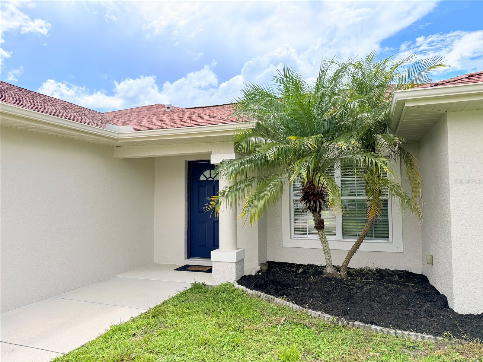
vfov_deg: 56.8
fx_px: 335
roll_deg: +0.6
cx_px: 242
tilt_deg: +2.7
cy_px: 181
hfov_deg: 71.6
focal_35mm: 24
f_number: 1.78
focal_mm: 6.76
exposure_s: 1/6173
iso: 100
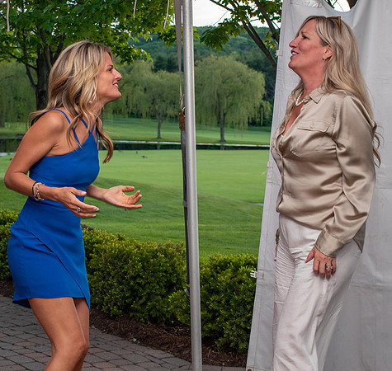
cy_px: 176
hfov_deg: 22.7
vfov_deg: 21.5
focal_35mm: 78
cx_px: 169
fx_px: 977
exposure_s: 1/100
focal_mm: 40
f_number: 5
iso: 800
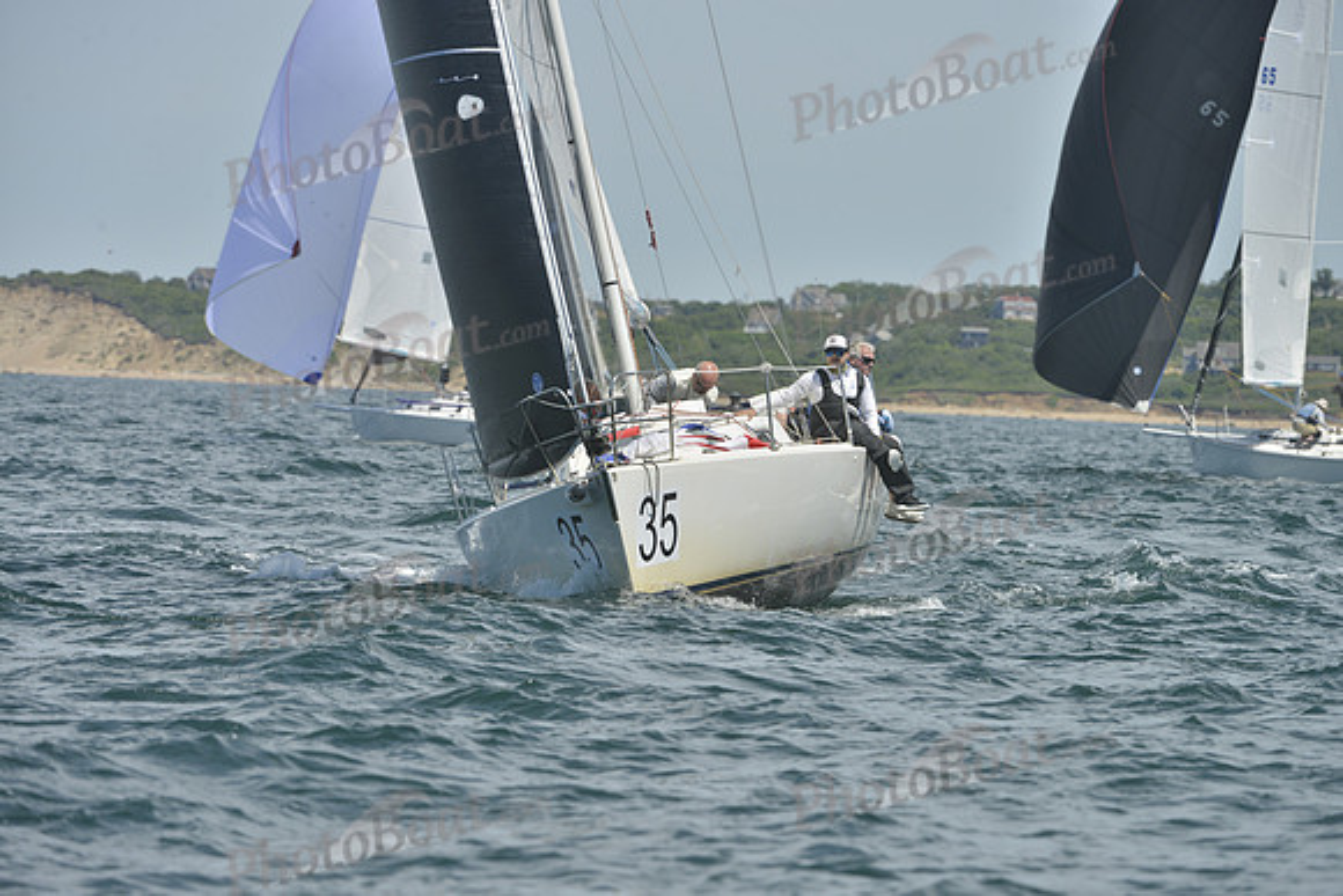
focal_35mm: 220
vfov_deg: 6.2
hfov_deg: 9.4
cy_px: 448
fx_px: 8209
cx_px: 672
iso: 280
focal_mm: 220
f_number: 10
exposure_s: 1/800
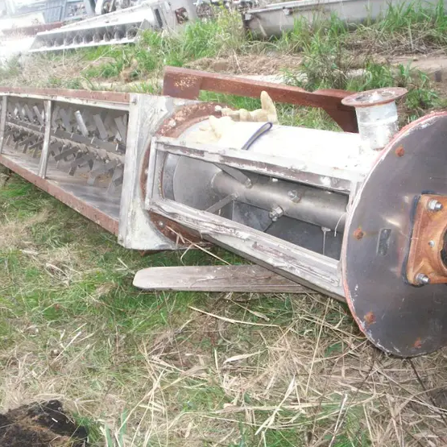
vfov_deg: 39.2
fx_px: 628
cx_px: 214
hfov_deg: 39.2
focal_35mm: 43
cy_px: 223
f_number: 4.5
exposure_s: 1/78.3
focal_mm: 5.9
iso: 140
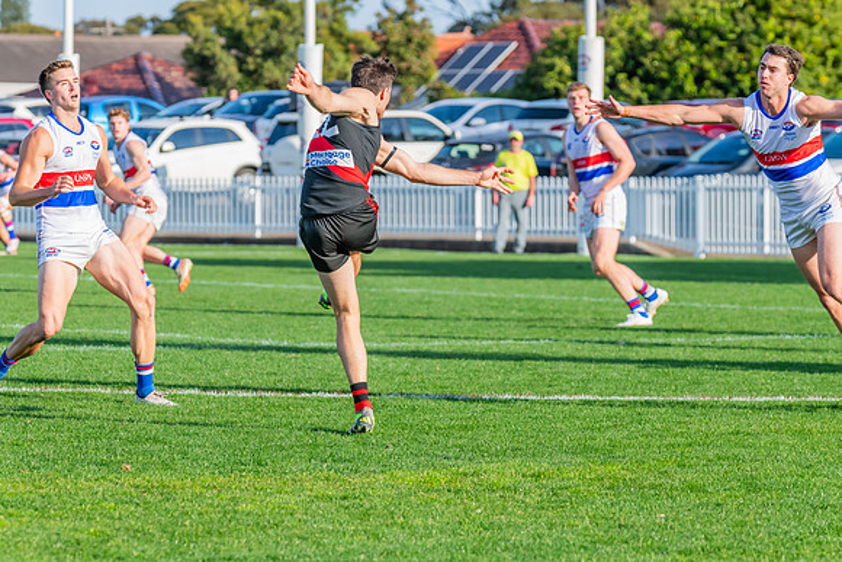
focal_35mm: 242
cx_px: 421
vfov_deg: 5.7
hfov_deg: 8.5
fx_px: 5653
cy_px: 281
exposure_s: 1/1250
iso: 800
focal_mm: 240
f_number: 9
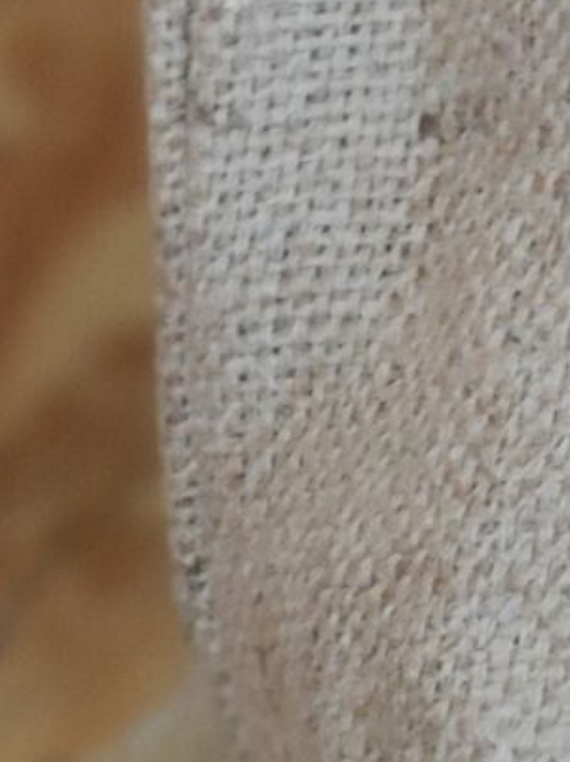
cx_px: 1710
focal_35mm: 473
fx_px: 10401
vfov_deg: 4.2
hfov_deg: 3.1
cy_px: -690
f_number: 2.44
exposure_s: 1/50
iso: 800
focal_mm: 6.95
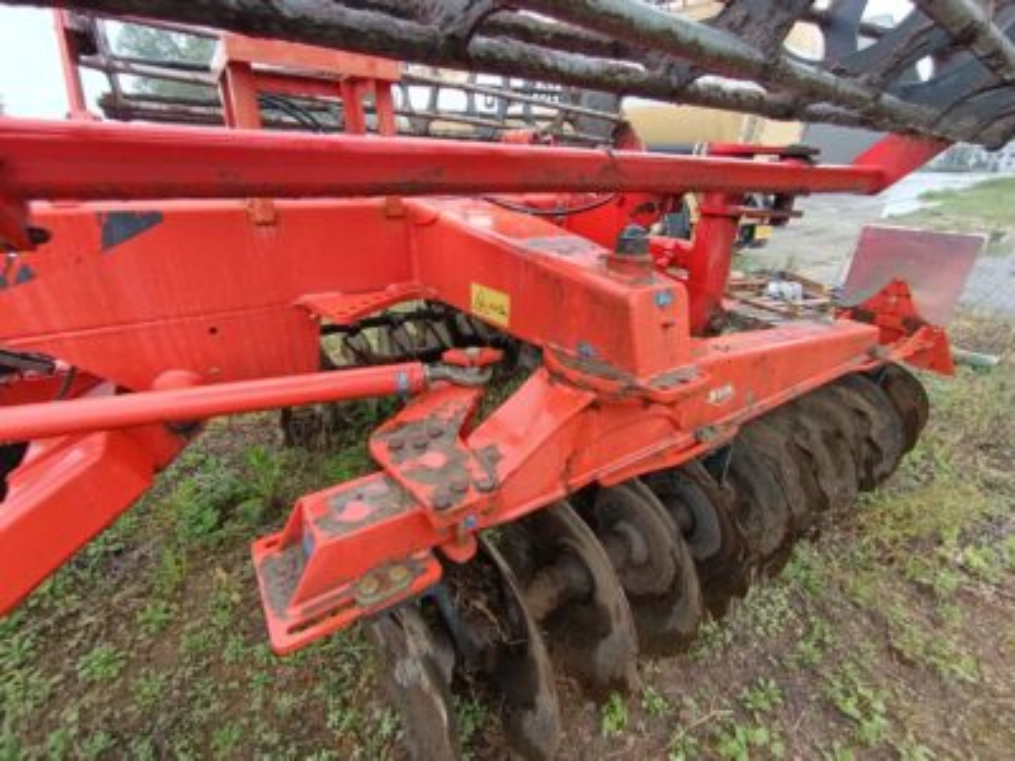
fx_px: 469
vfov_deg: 78.1
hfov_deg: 94.5
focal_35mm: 16
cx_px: 508
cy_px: 380
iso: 64
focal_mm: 1.65
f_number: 2.2
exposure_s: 1/100
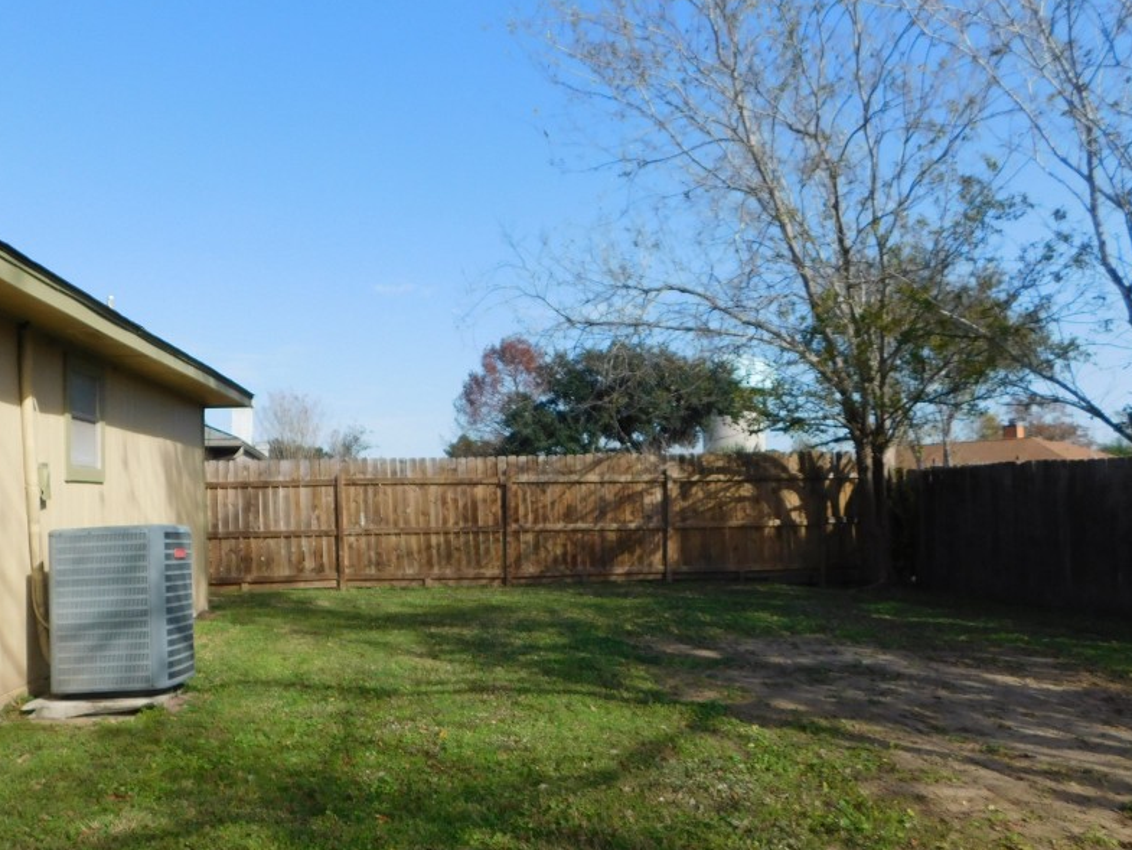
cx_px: 474
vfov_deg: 46.7
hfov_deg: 59.6
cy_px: 469
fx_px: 981
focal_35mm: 30
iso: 125
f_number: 6
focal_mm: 4
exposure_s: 1/400
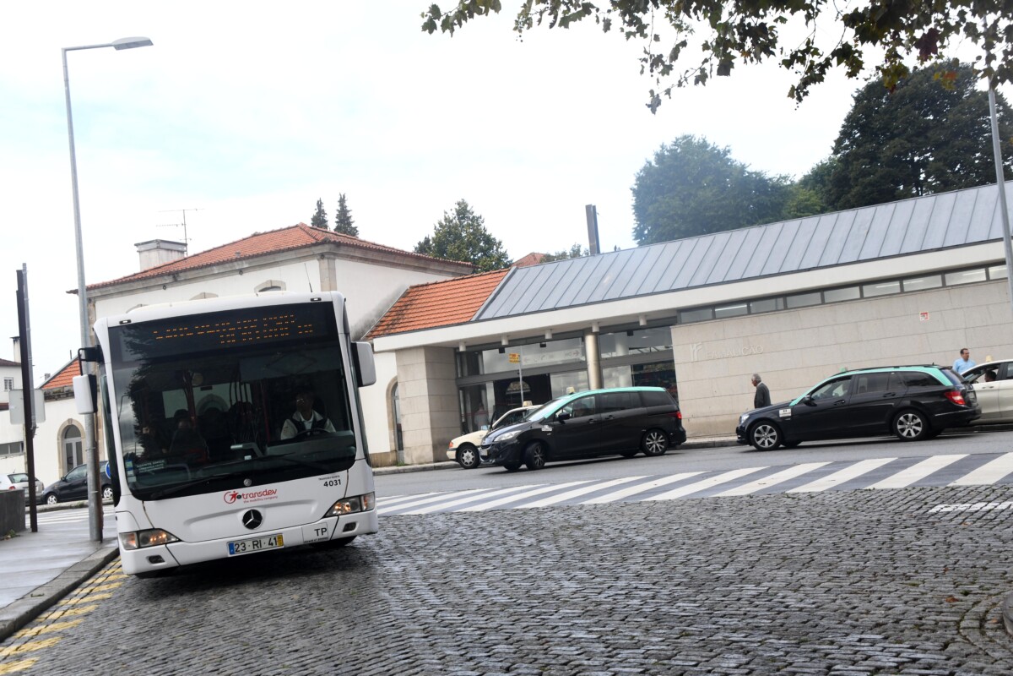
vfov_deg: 29.2
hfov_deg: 42.7
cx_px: 506
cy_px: 338
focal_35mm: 46
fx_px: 1294
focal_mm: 46
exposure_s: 1/500
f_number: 10
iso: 1250
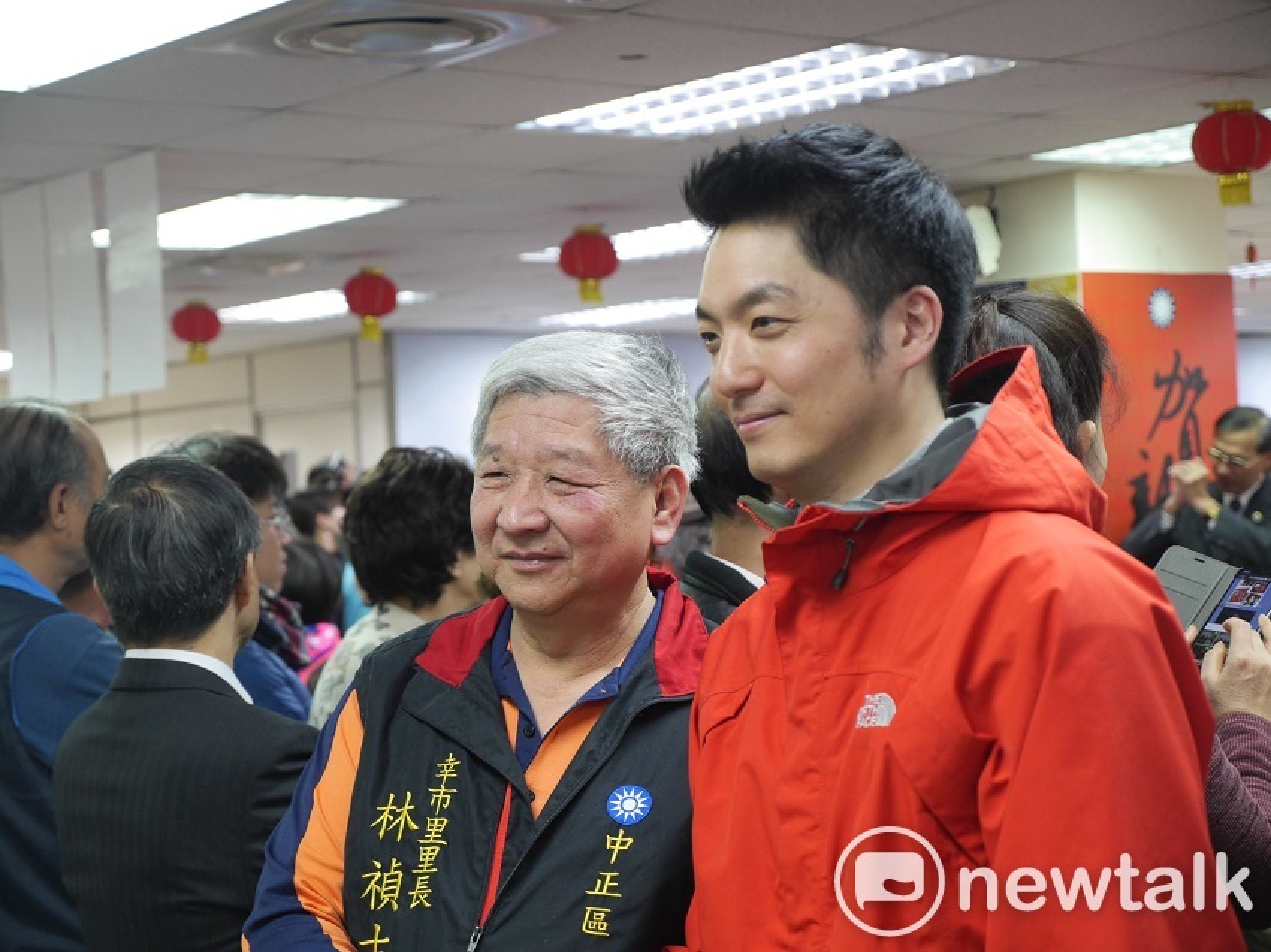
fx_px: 2569
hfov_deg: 27.8
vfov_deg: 21.0
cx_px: 636
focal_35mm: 70
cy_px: 476
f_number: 2.8
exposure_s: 1/125
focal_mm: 35
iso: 1000
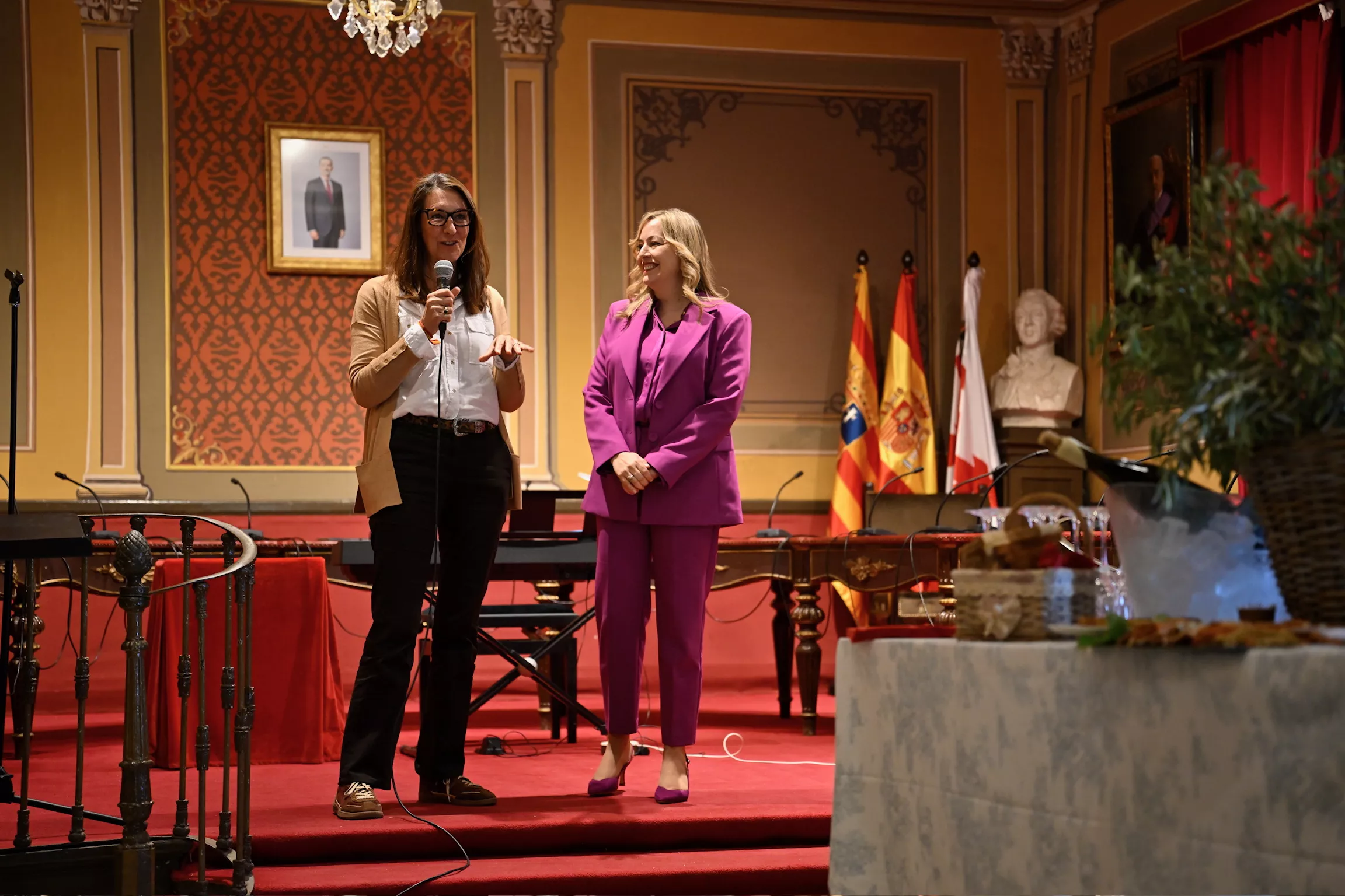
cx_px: 672
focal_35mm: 70
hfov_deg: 28.8
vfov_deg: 19.5
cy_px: 448
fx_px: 2615
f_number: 2.8
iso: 1600
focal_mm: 70
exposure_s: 1/125
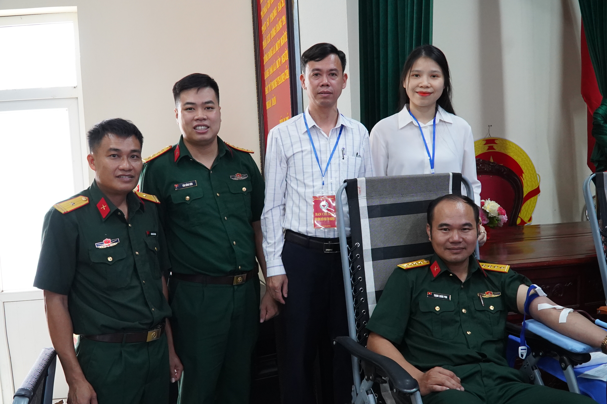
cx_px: 304
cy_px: 202
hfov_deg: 57.2
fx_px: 556
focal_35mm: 33
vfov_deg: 40.0
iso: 4000
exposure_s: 1/80
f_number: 7.1
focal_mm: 22
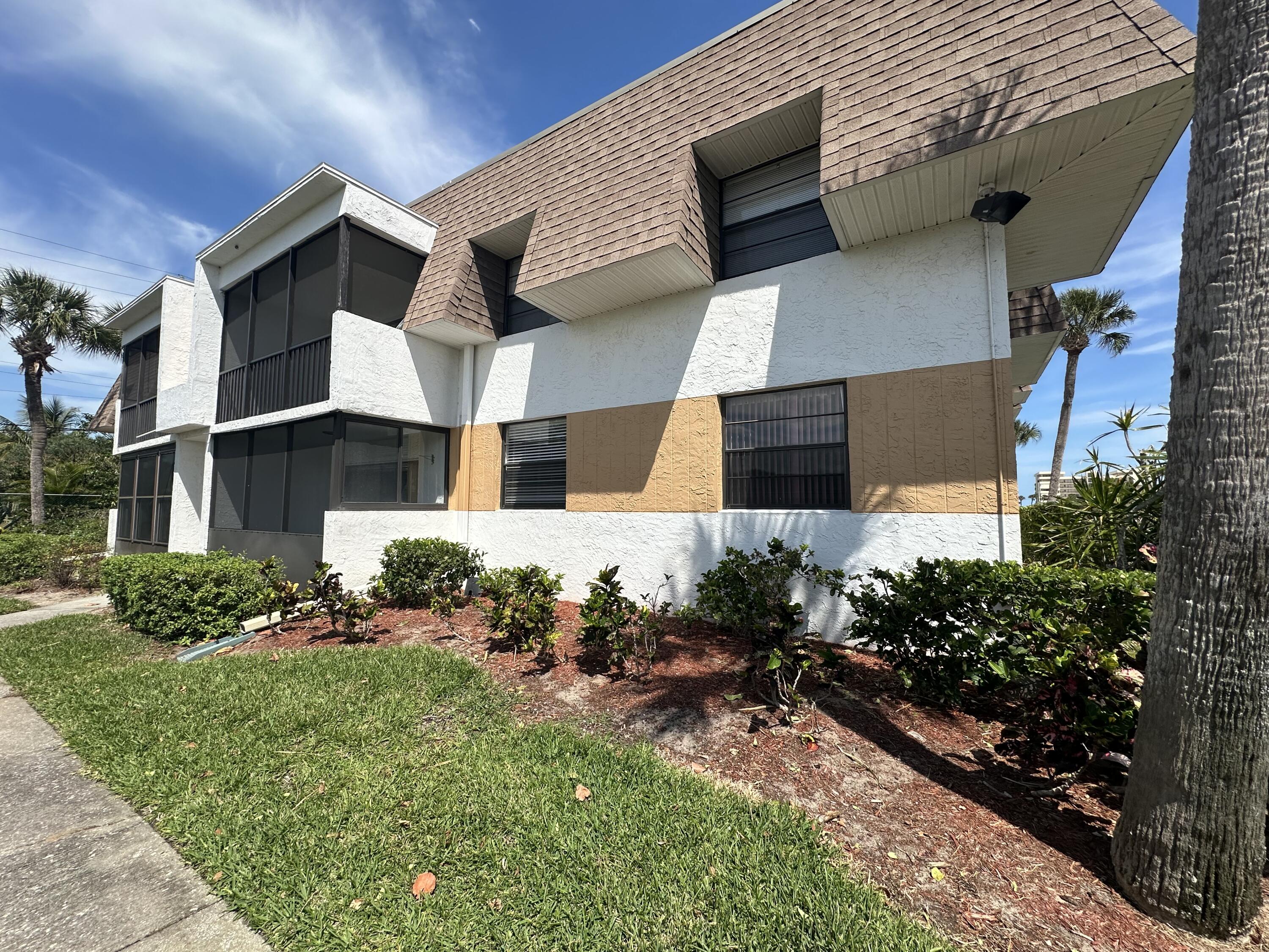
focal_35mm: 14
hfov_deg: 102.1
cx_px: 634
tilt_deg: +3.1
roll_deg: -0.9
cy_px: 476
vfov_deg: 85.7
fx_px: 513
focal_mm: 2.22
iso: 50
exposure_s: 1/2506
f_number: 2.2
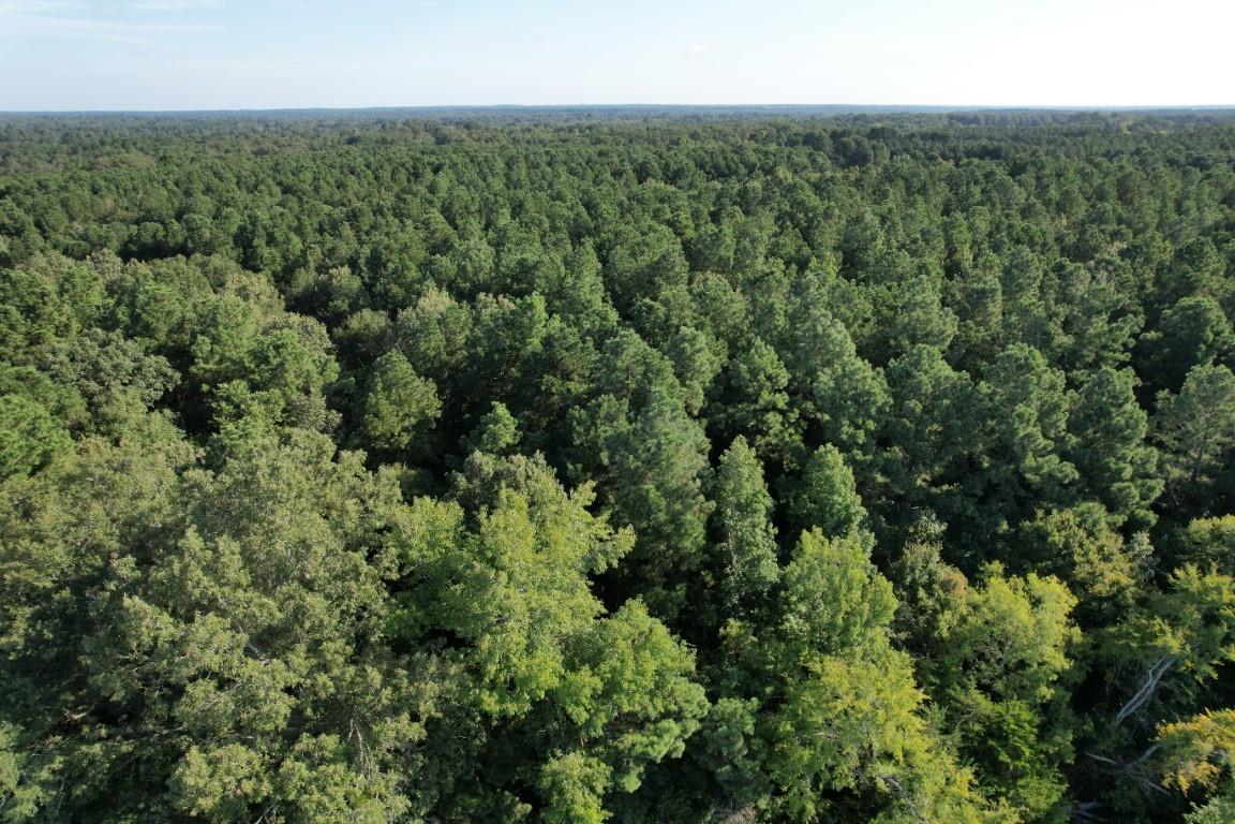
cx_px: 618
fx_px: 755
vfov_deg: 57.2
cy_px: 412
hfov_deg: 78.6
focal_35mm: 22
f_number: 2.8
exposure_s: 1/800
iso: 100
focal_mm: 8.38
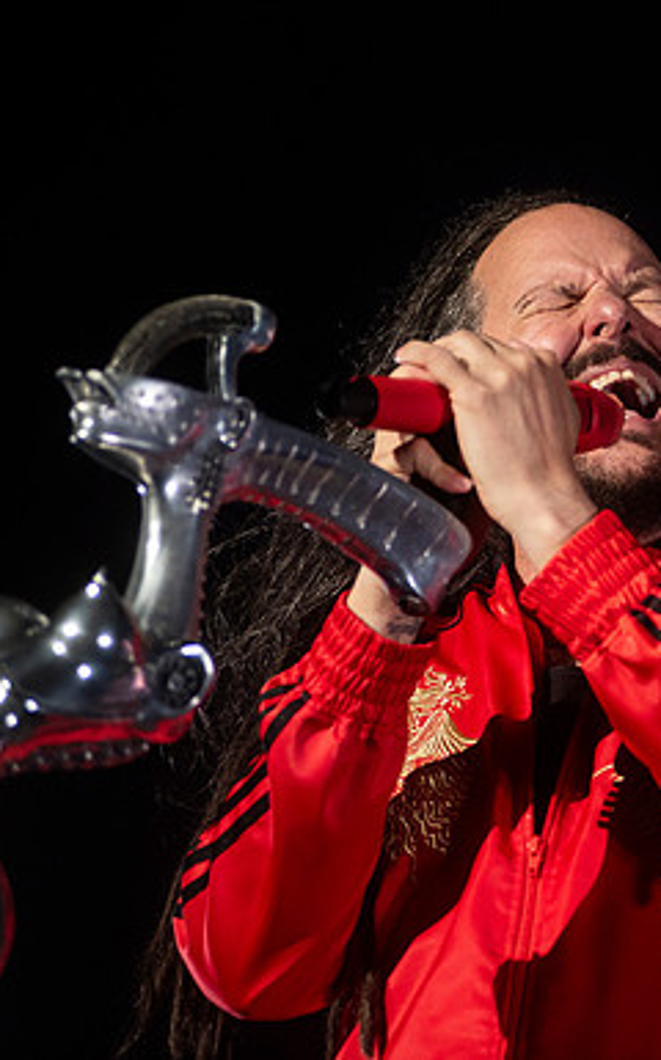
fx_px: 9847
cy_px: 424
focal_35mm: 341
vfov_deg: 6.2
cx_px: 757
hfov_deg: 3.8
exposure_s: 1/500
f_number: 3.2
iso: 1000
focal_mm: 185
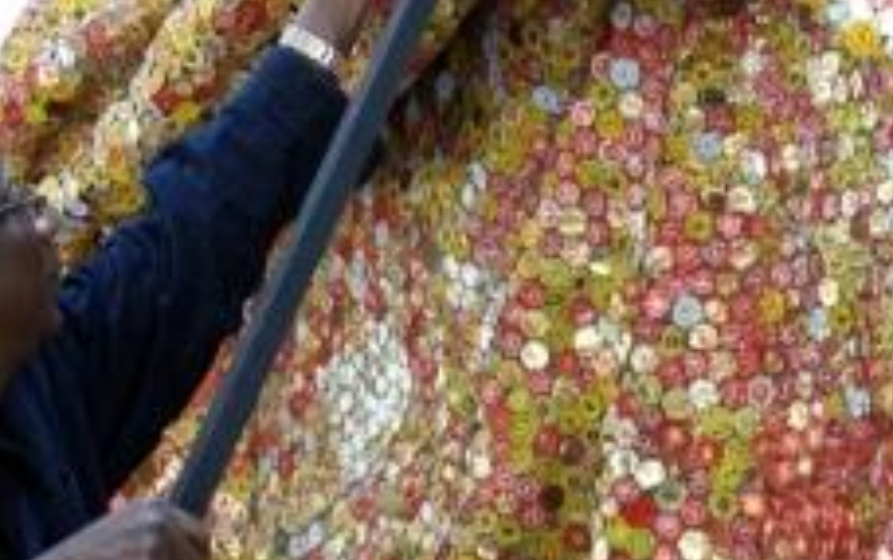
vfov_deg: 7.9
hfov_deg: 12.7
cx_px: 392
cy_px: -4
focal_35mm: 165
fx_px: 4020
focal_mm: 55
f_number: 5
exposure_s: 1/20
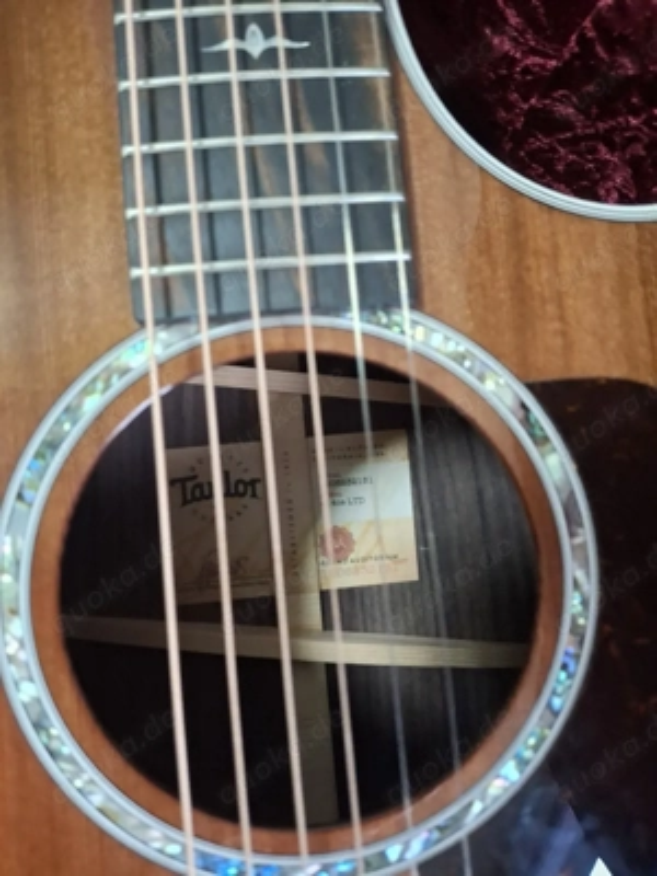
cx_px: 328
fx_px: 633
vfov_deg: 69.4
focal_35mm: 25
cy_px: 438
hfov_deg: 54.9
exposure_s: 1/25
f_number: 1.8
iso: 250
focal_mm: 4.69
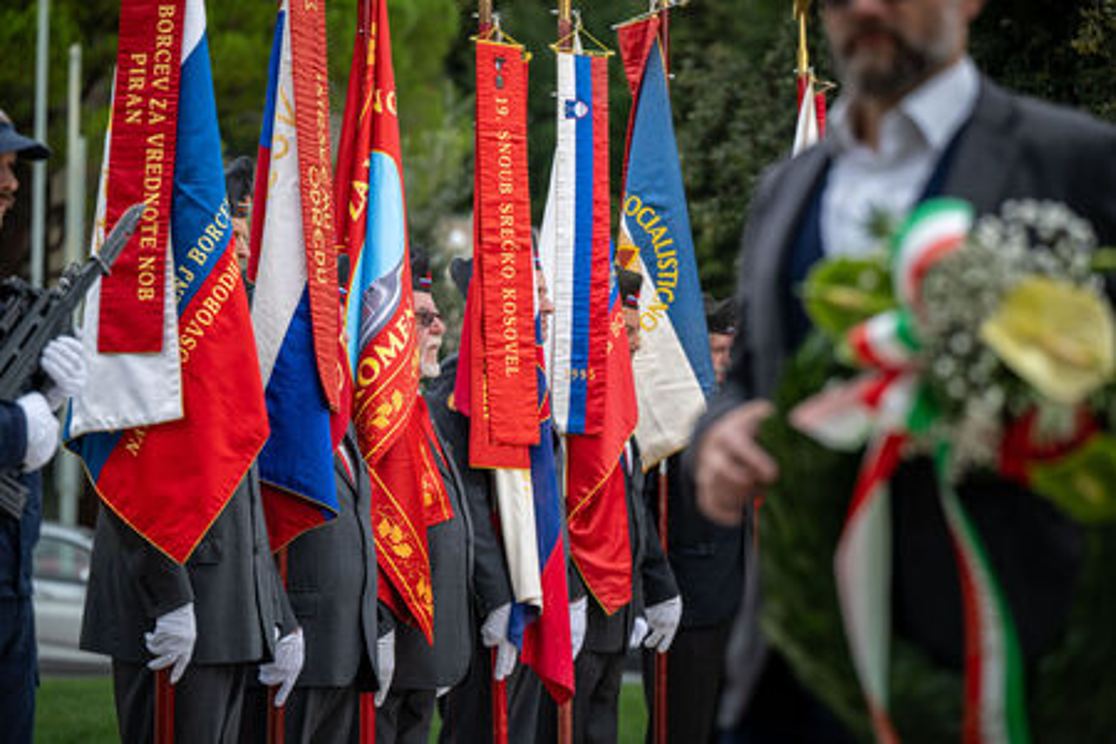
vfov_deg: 12.5
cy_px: 372
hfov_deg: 18.6
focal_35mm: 110
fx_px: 3410
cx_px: 558
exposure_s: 1/400
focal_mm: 110
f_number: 3.2
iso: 64
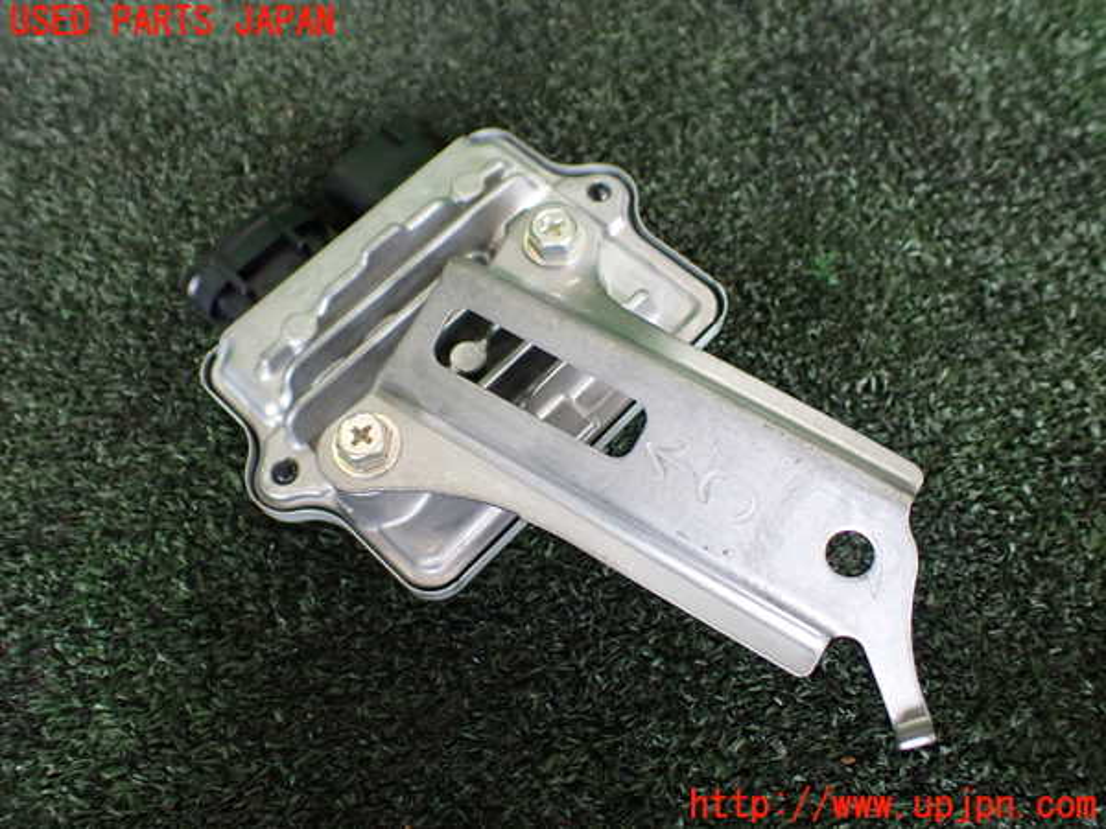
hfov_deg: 60.0
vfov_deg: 46.8
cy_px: 414
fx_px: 959
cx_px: 553
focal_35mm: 30
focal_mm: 5.4
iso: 500
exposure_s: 1/125
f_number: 2.3
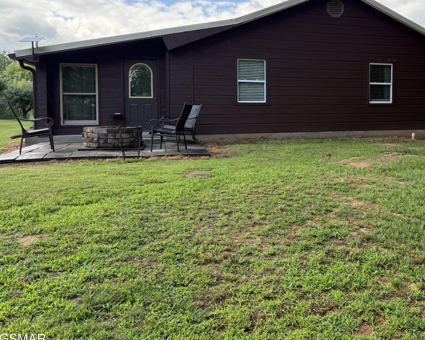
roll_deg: -0.5
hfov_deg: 51.1
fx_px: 428
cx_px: 306
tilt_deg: -0.8
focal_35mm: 34
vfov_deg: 43.0
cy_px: 129
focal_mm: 6.76
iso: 100
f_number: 1.78
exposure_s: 1/813
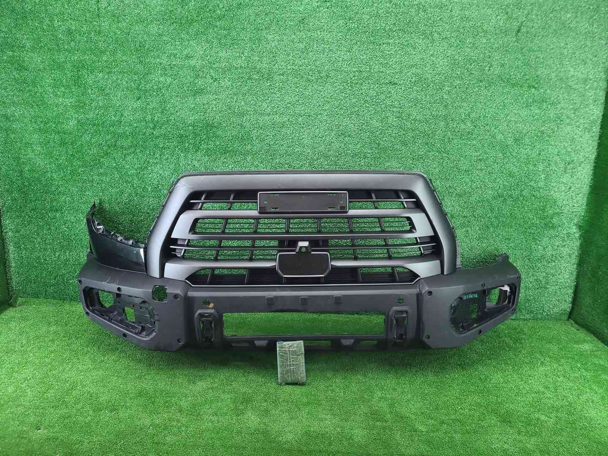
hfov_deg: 67.3
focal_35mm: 26
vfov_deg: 53.1
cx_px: 304
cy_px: 228
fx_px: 457
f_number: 1.8
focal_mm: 5.4
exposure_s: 1/50
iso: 213
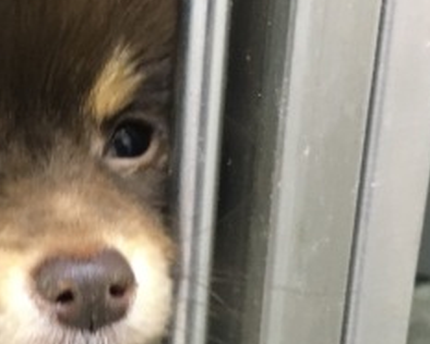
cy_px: 214
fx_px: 1005
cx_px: 9
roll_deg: -0.5
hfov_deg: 23.3
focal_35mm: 79
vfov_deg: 19.4
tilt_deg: -20.9
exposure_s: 1/20
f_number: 2.2
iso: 200
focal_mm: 4.15
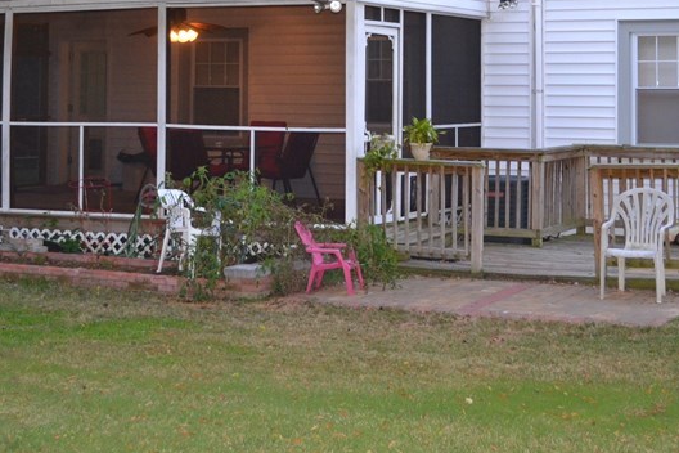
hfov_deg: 27.3
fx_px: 1396
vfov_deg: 18.1
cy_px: 36
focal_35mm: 74
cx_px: 346
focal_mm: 24
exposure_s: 1/60
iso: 1000
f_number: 4
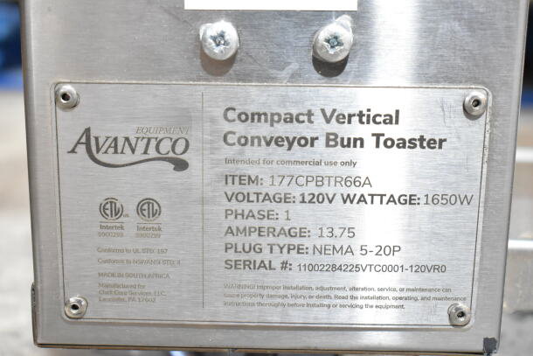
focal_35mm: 54
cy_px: 178
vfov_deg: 25.1
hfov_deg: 36.9
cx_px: 266
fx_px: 800
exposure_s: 1/60
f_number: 4.8
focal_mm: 36
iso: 3200
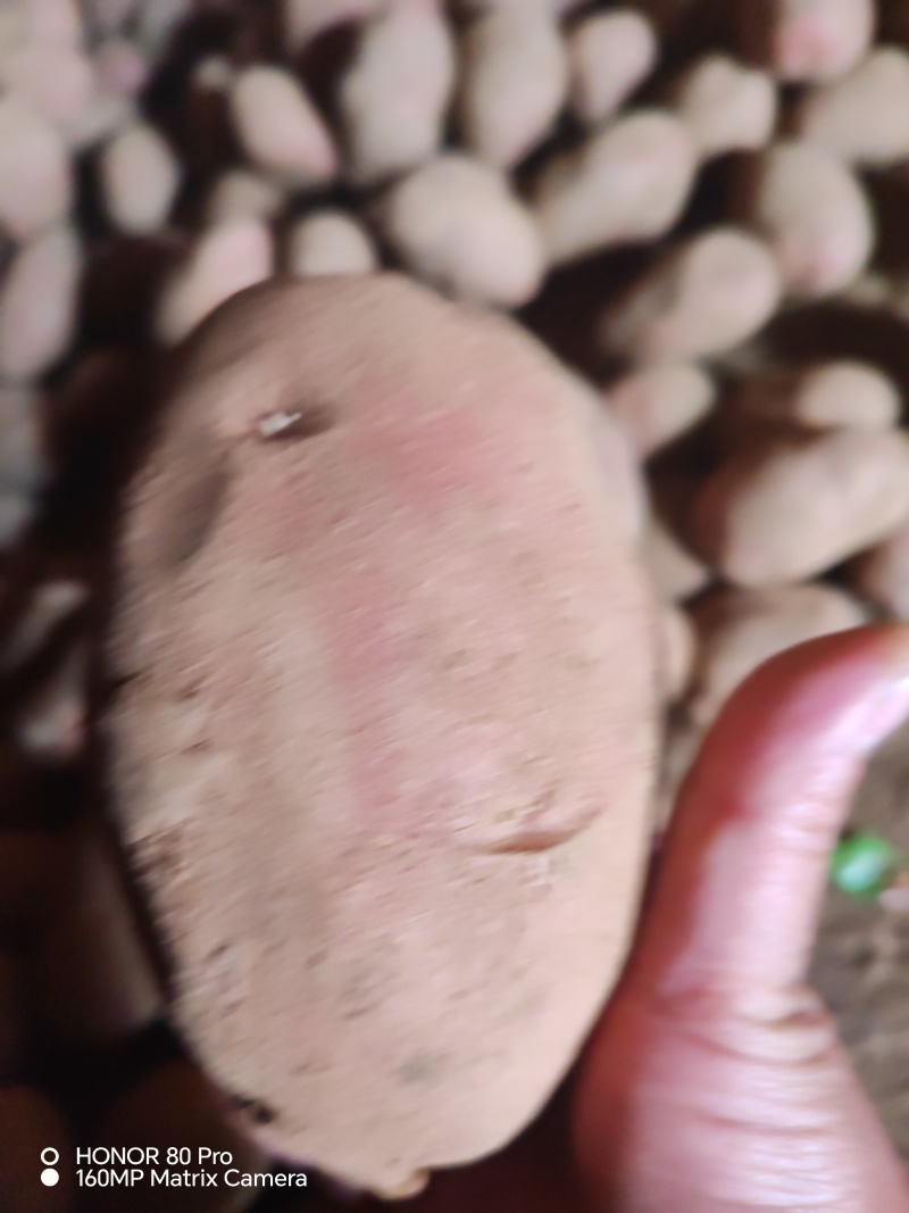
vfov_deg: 65.3
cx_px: 454
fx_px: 946
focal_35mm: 27
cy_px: 606
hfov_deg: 51.3
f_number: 1.8
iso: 4000
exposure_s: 1/33
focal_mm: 6.14
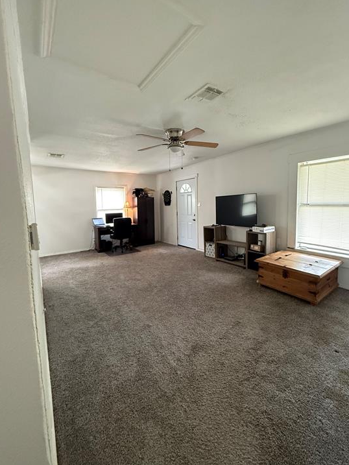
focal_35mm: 15
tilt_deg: -5.1
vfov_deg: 98.1
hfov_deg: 81.7
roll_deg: +1.7
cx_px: 183
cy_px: 222
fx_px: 202
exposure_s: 1/60
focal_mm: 2.22
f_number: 2.2
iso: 800
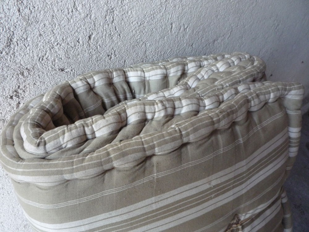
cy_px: 116
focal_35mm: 30
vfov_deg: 46.8
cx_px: 154
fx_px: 268
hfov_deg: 60.0
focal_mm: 5.2
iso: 400
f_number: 3.3
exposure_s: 1/20
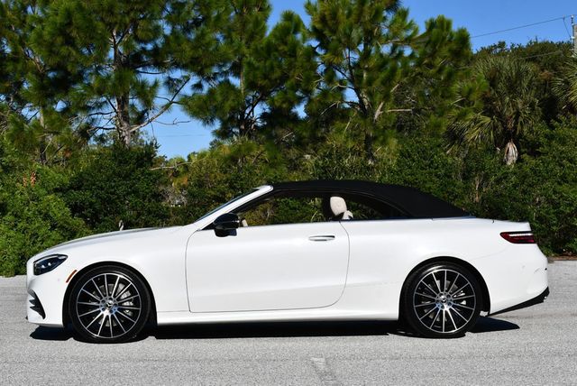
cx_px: 288
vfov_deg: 21.3
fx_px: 1027
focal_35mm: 64
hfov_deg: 31.4
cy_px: 193
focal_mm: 32
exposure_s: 1/400
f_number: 9
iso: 100
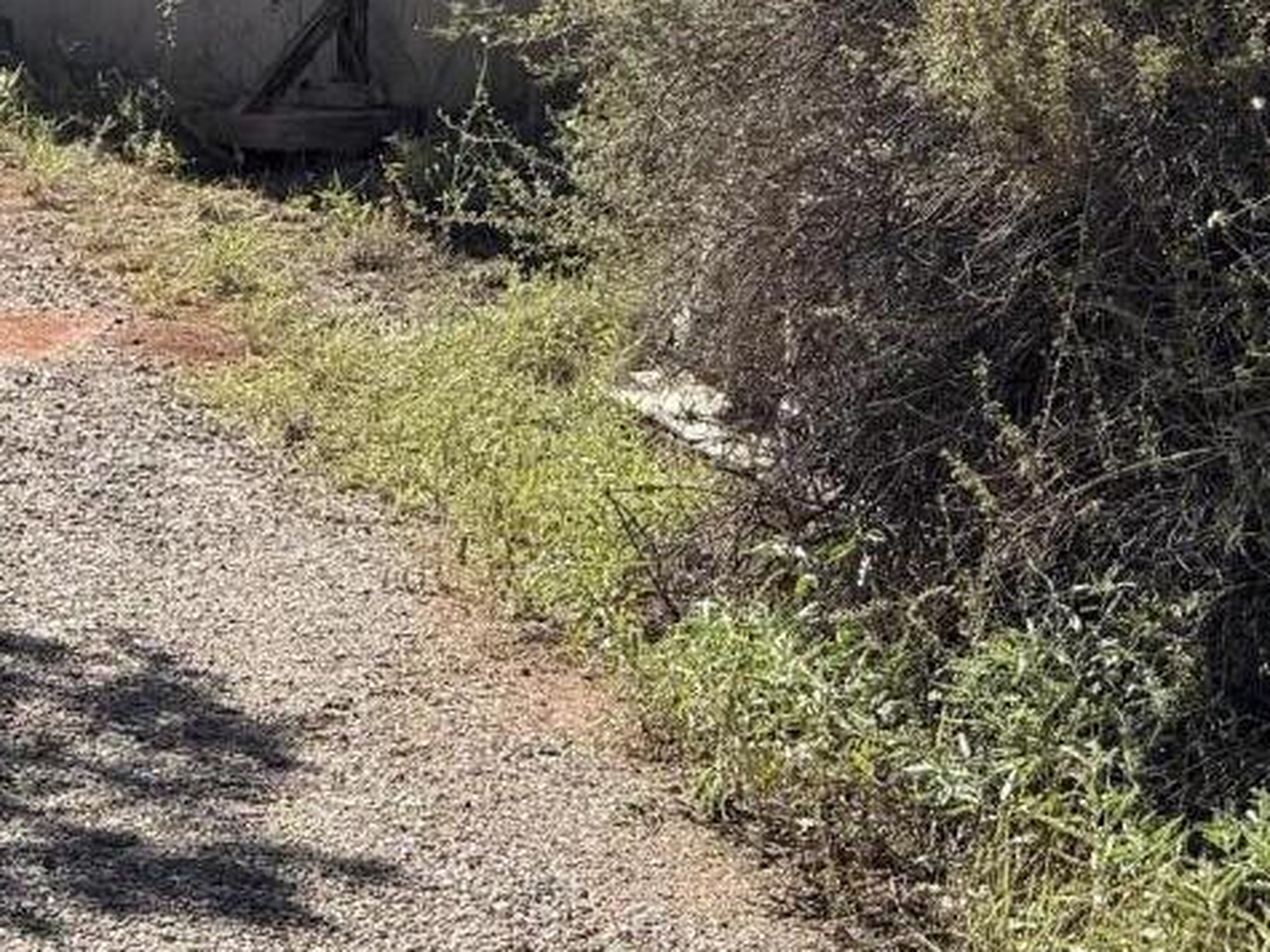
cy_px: -308
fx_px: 3705
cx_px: 733
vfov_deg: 14.0
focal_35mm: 101
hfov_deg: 19.4
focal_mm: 6.76
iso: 80
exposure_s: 1/3425
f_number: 1.78
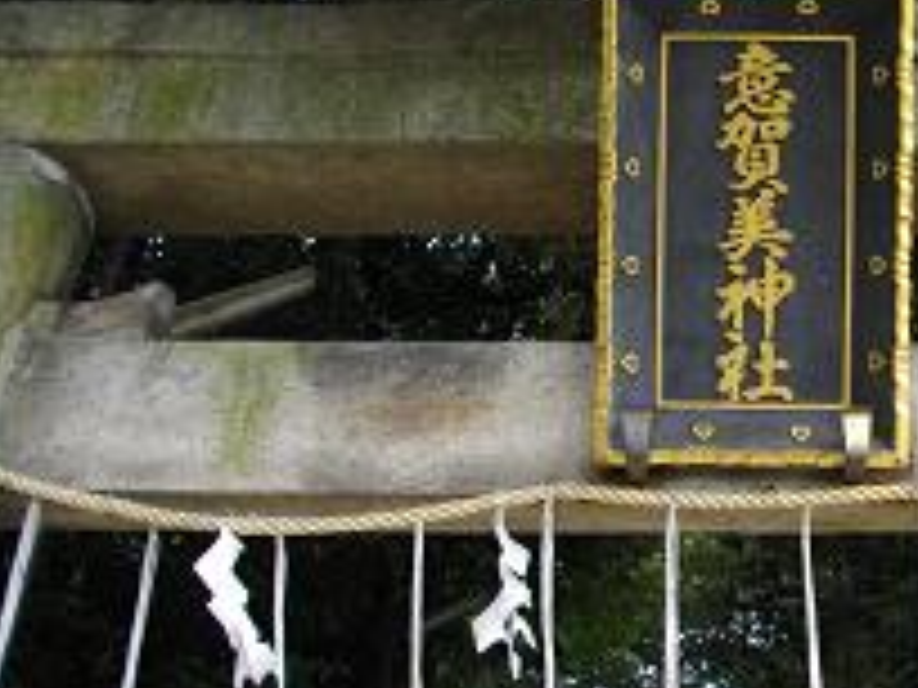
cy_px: 357
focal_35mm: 63
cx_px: 792
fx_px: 1671
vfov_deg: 23.3
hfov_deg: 29.7
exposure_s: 1/125
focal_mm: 5.7
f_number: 2.9
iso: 111
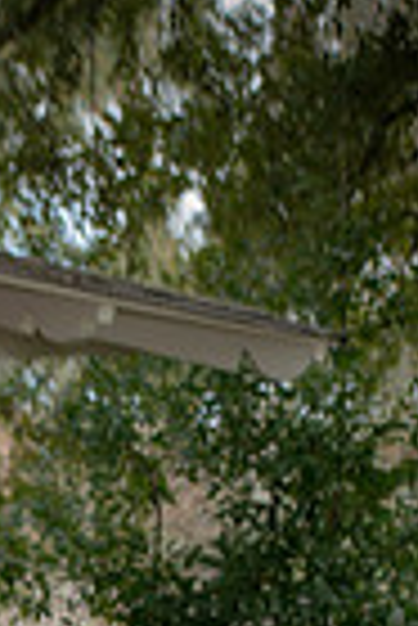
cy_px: 1000
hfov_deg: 5.1
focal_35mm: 265
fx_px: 4604
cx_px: -252
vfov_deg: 7.6
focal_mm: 82
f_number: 5
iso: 320
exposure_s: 1/200
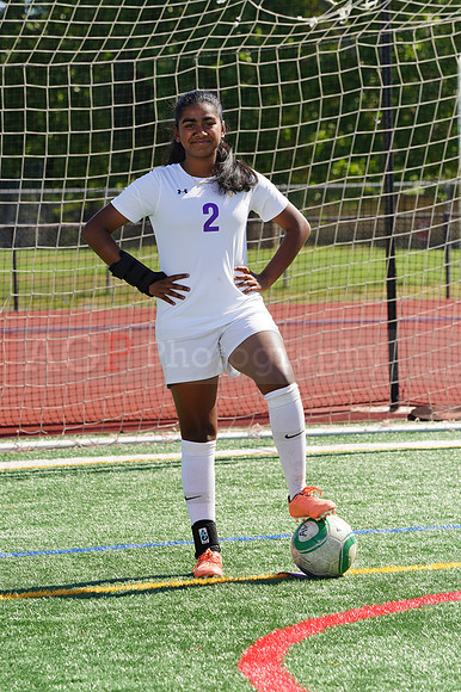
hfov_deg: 7.0
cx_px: 230
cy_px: 346
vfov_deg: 10.5
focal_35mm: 196
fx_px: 3769
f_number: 11
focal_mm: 196
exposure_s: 1/250
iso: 200
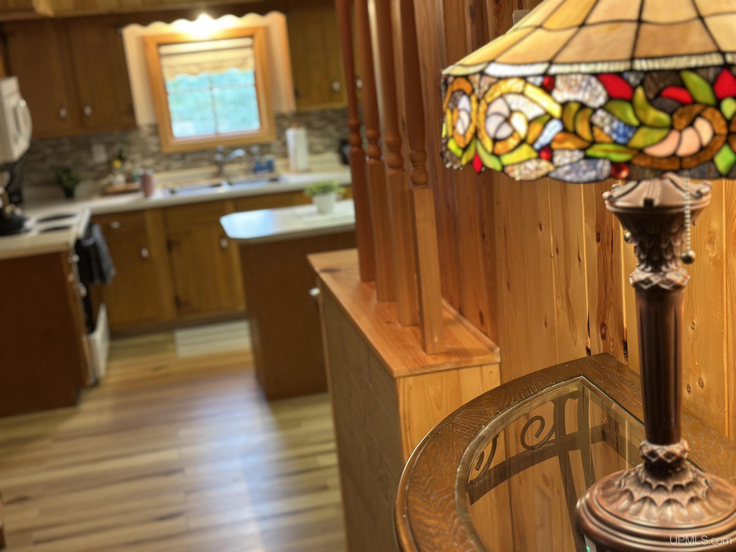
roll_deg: +4.5
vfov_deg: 30.3
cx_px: 368
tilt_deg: -13.8
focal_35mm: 48
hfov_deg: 39.7
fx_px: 1021
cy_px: 276
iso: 250
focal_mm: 6.86
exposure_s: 1/60
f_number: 1.78
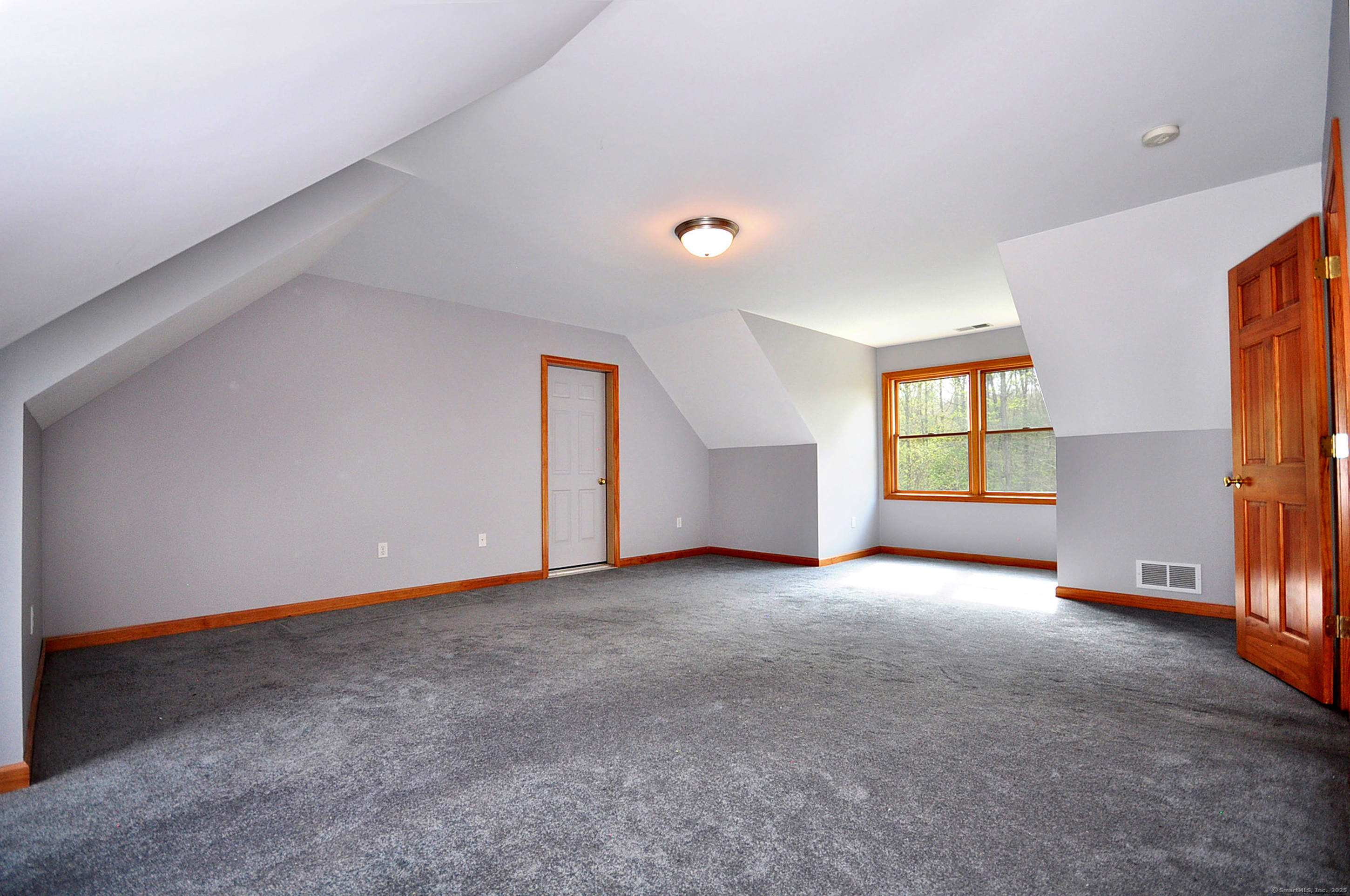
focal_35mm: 16
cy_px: 448
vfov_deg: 71.9
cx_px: 675
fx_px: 618
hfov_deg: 95.1
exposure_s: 1/80
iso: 400
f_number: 4.5
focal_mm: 11
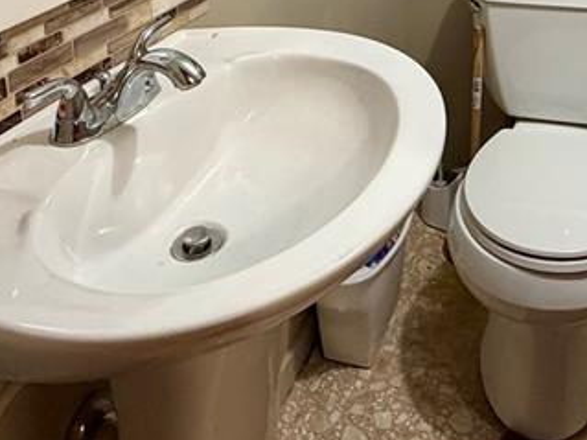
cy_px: -158
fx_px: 763
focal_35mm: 45
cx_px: 456
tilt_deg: -11.2
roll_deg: -0.4
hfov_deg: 40.6
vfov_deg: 26.4
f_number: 2.2
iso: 320
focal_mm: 2.22
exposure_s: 1/60
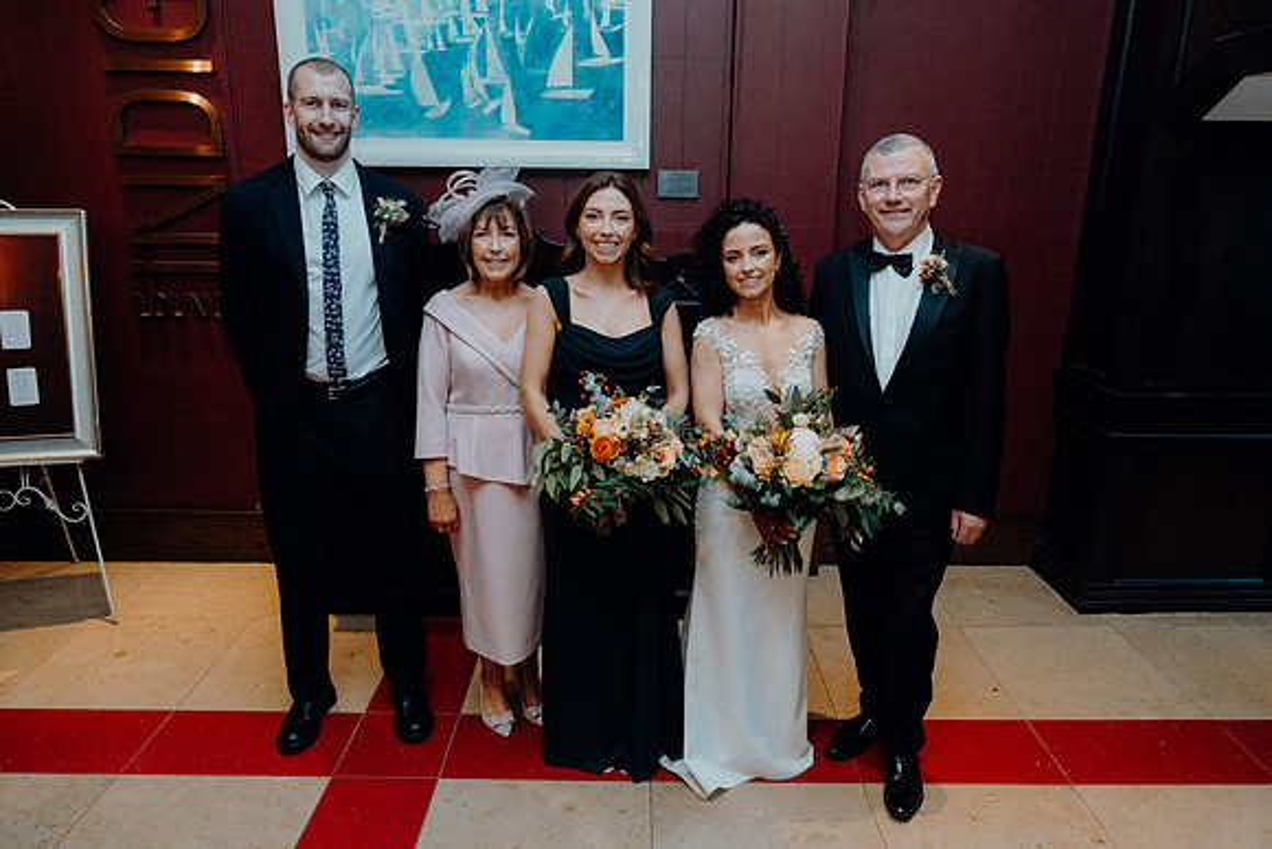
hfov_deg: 73.7
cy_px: 424
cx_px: 636
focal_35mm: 24
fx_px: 848
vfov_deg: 53.2
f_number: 3.5
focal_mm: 24
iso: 3200
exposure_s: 1/160
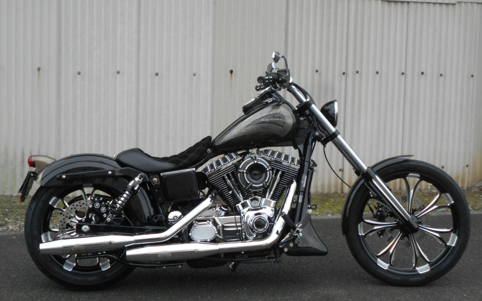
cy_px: 128
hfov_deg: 33.0
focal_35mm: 62
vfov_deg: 20.9
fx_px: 815
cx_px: 241
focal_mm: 10
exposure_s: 1/250
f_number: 4.9
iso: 250
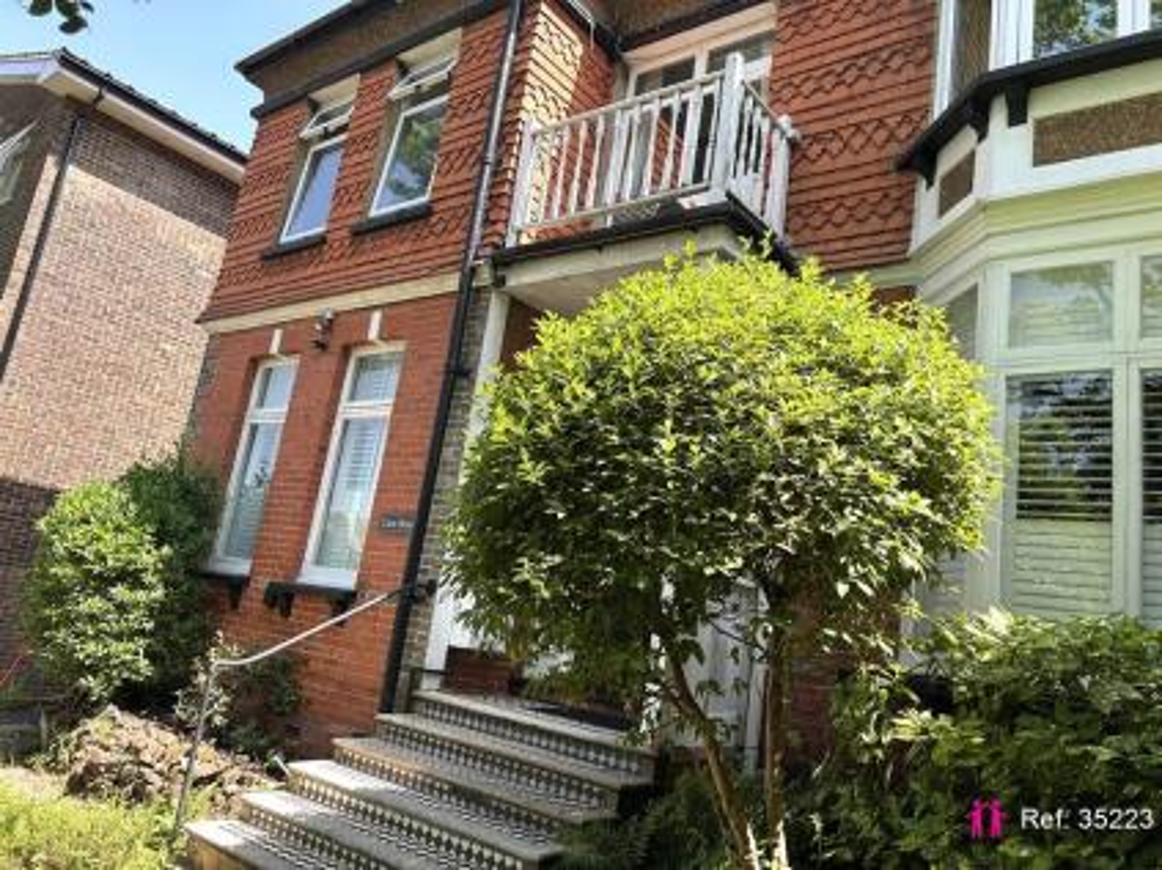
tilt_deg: +13.4
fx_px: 873
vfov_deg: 53.0
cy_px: 435
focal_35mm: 26
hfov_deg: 67.3
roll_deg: -7.9
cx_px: 581
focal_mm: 5.7
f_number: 1.5
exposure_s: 1/639
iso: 50
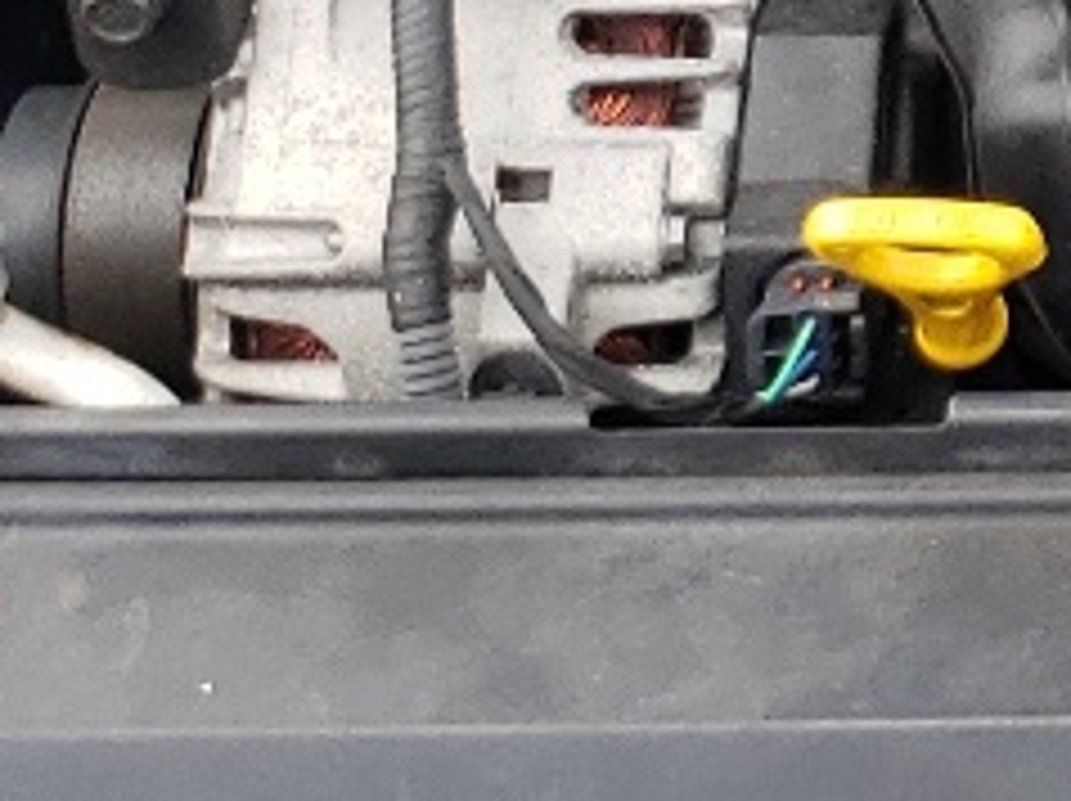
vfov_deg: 8.1
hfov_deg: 10.4
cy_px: -796
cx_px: 2182
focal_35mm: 175
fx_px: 5409
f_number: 1.5
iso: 50
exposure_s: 1/500
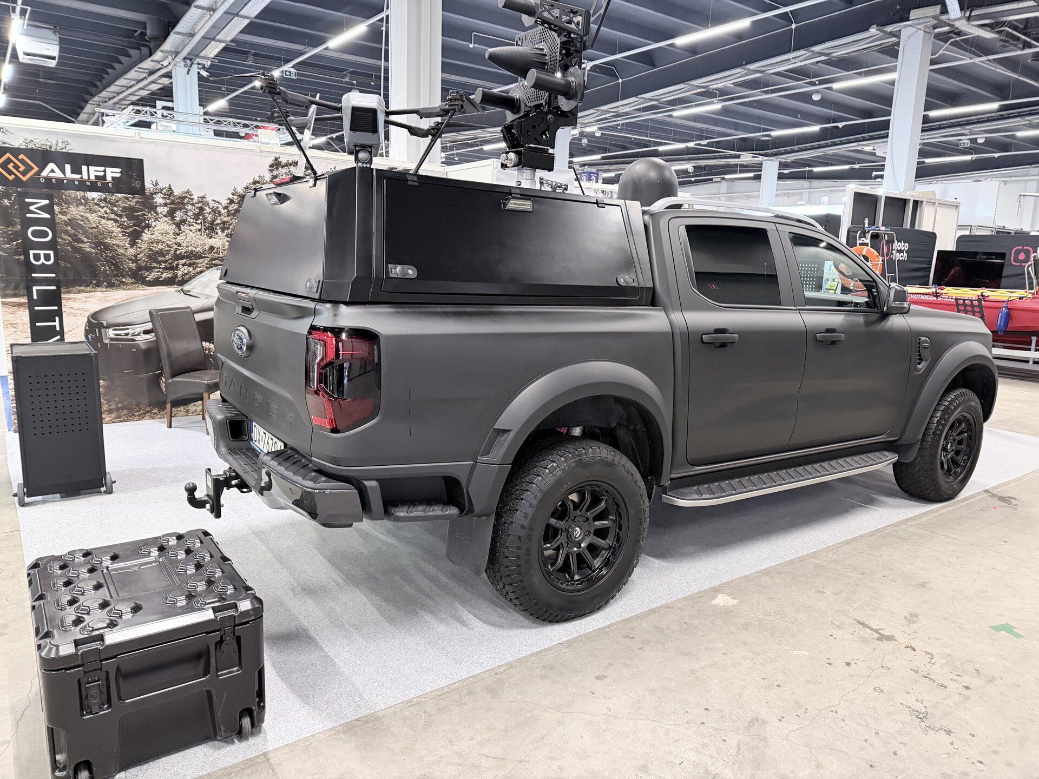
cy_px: 390
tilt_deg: -11.3
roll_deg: -2.7
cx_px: 520
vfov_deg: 56.8
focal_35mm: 24
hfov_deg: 71.6
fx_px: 720
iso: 500
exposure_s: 1/50
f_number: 1.78
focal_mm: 6.76
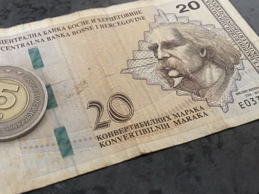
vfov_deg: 34.3
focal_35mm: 42
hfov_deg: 44.2
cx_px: 89
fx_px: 314
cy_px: 95
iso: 100
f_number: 2.2
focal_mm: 4.15
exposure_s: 1/8
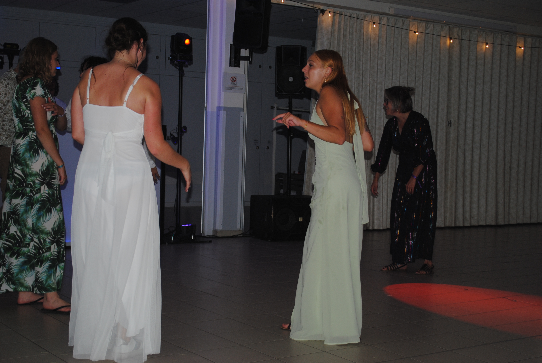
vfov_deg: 25.8
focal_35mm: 52
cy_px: 182
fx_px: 791
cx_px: 271
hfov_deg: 37.8
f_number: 5
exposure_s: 1/60
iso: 200
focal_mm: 35
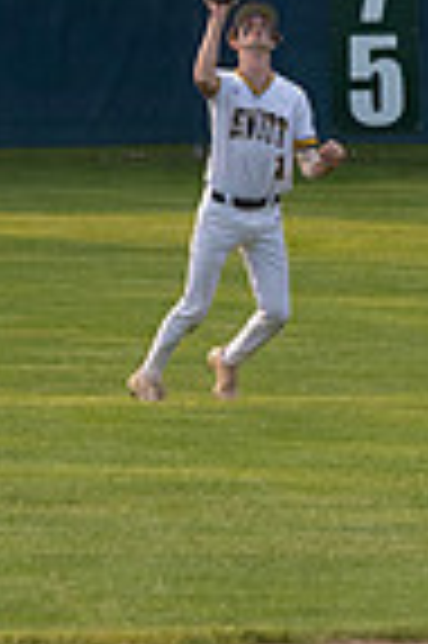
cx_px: 182
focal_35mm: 947
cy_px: -221
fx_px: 16928
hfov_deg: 1.4
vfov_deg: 2.2
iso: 800
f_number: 5.6
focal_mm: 200
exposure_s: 1/1600
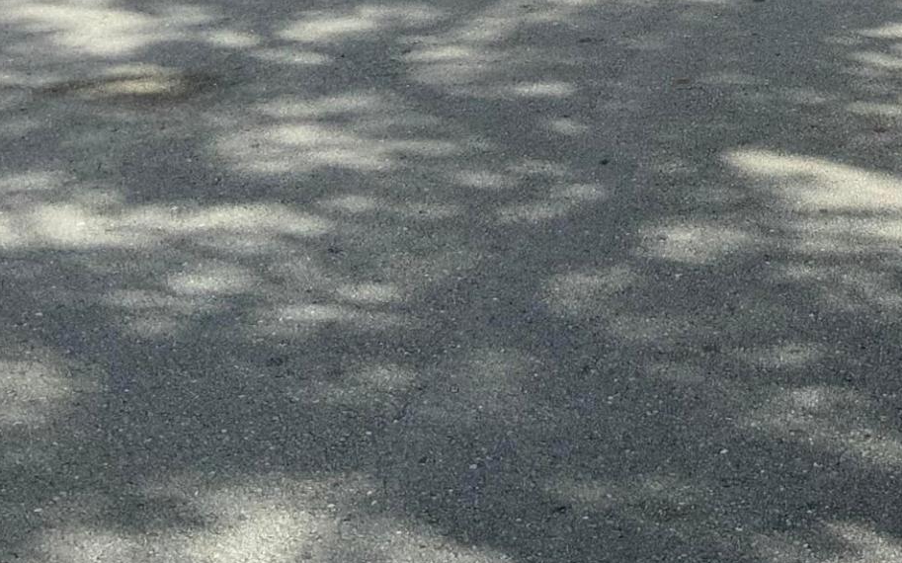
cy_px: -437
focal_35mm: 97
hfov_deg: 20.1
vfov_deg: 12.4
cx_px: 1070
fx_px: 2384
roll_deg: -0.2
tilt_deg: -2.7
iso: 16
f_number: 1.8
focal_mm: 3
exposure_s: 1/1121
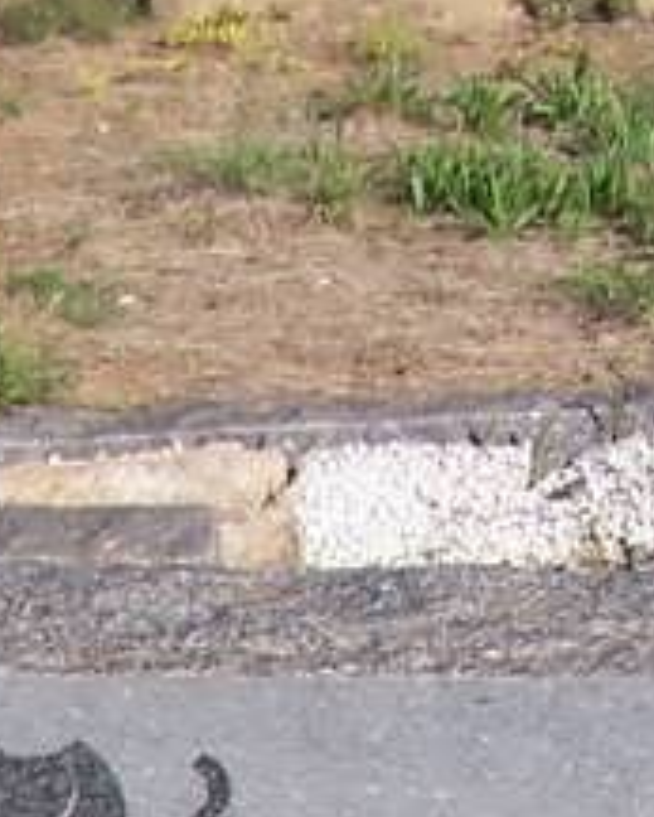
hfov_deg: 7.4
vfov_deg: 8.9
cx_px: -208
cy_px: 1623
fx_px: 4981
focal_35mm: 206
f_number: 4
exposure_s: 1/1000
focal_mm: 6.3
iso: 80
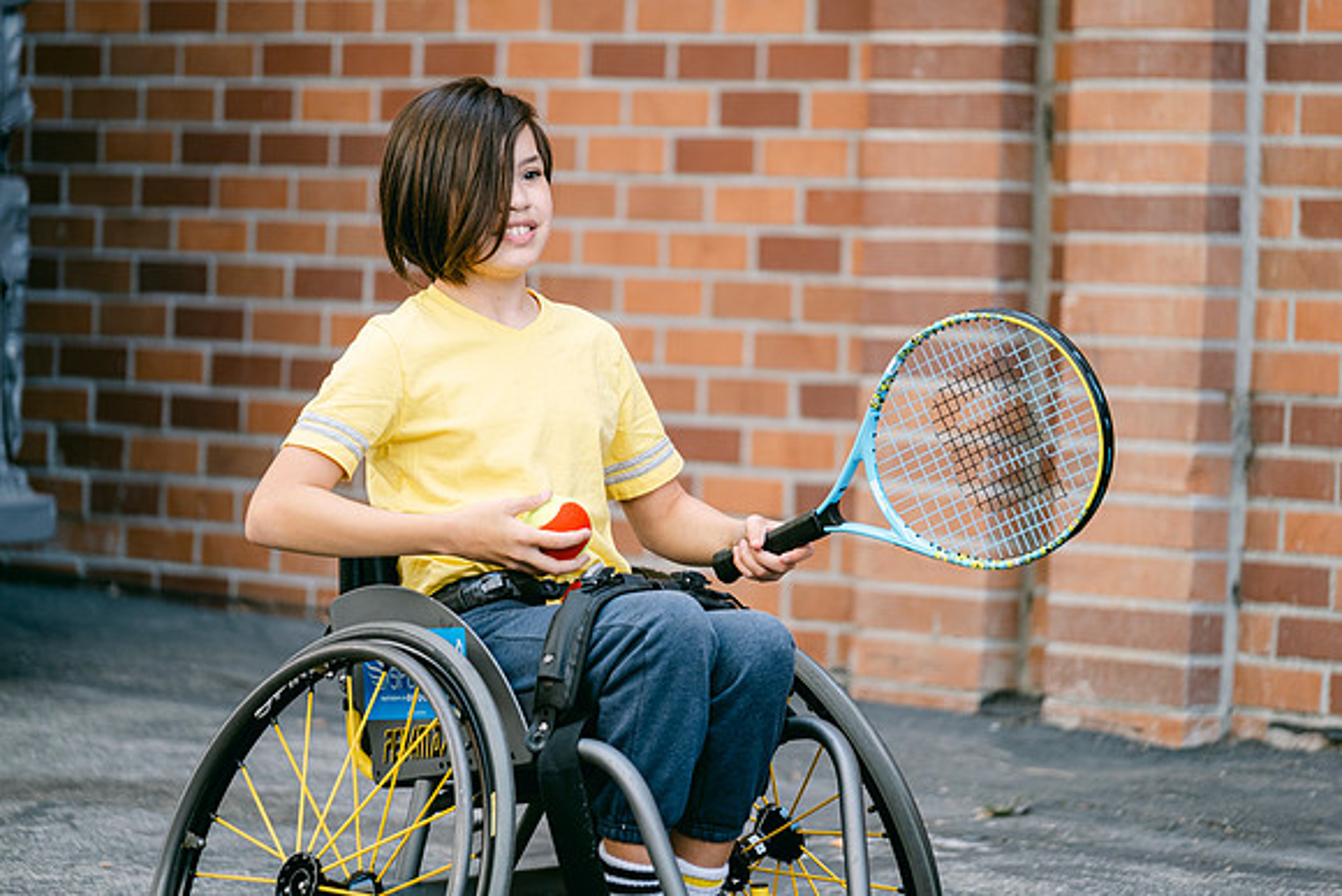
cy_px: 448
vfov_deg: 6.5
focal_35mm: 210
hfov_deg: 9.8
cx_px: 671
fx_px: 7830
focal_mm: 140
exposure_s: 1/240
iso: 160
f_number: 2.8
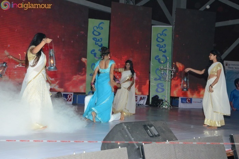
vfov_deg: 26.4
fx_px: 338
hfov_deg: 38.9
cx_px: 120
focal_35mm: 51
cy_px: 80
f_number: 7.1
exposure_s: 1/125
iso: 1600
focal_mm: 34
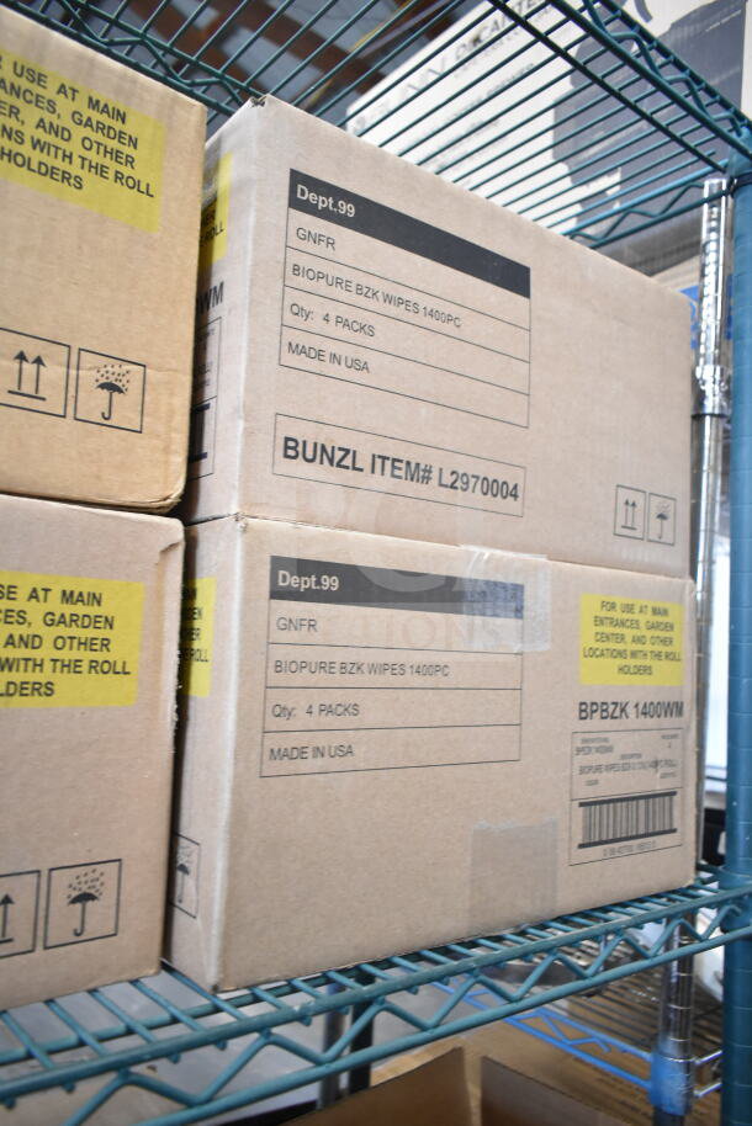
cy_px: 563
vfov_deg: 67.4
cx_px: 376
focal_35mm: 27
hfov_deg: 48.0
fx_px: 845
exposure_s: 1/40
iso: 1600
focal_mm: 18
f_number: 3.5
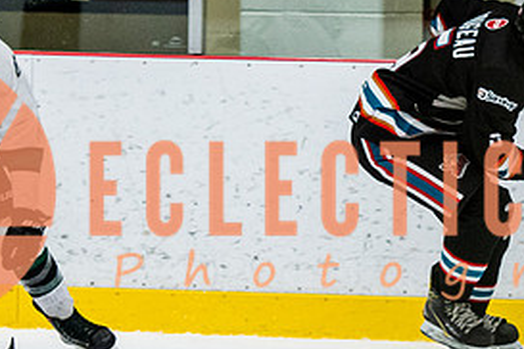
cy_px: 157
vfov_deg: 2.8
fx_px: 7117
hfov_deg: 4.2
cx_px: 475
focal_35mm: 489
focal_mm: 112
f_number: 2.8
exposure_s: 1/640
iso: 1800
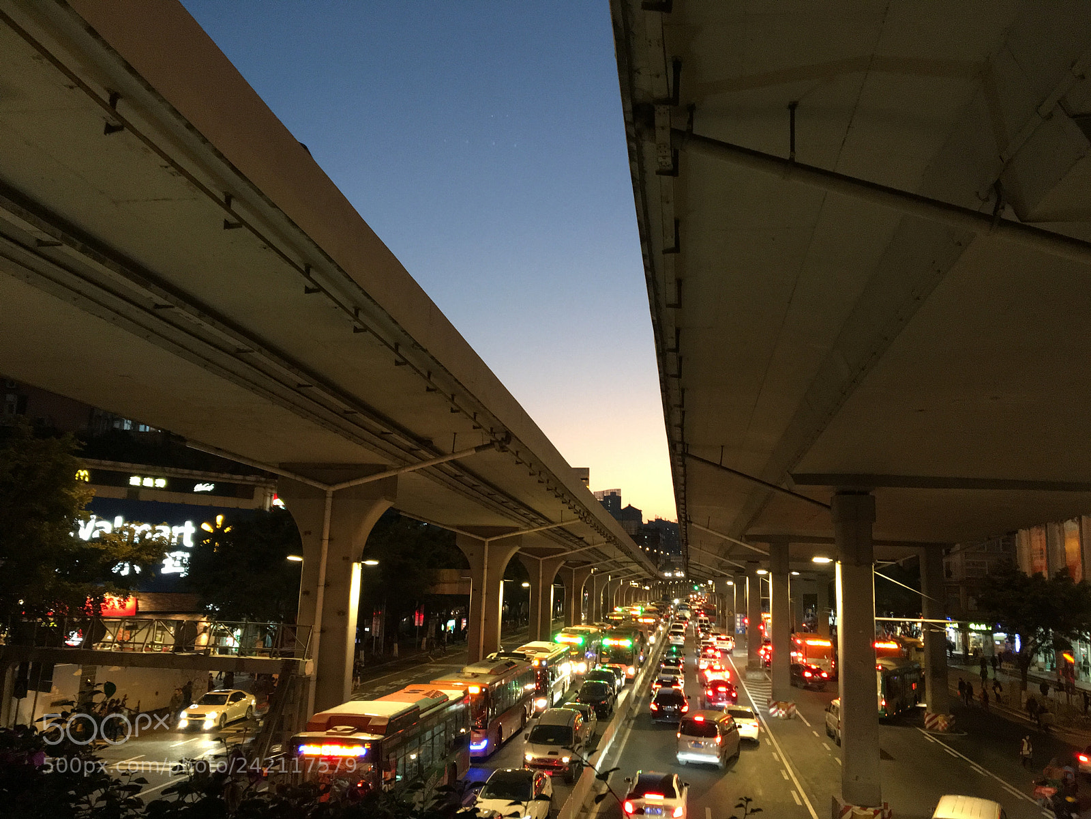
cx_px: 546
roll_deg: -1.9
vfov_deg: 48.2
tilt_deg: +10.0
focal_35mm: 29
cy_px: 410
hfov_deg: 61.7
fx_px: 914
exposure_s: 1/17
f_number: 2.2
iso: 250
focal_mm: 4.15
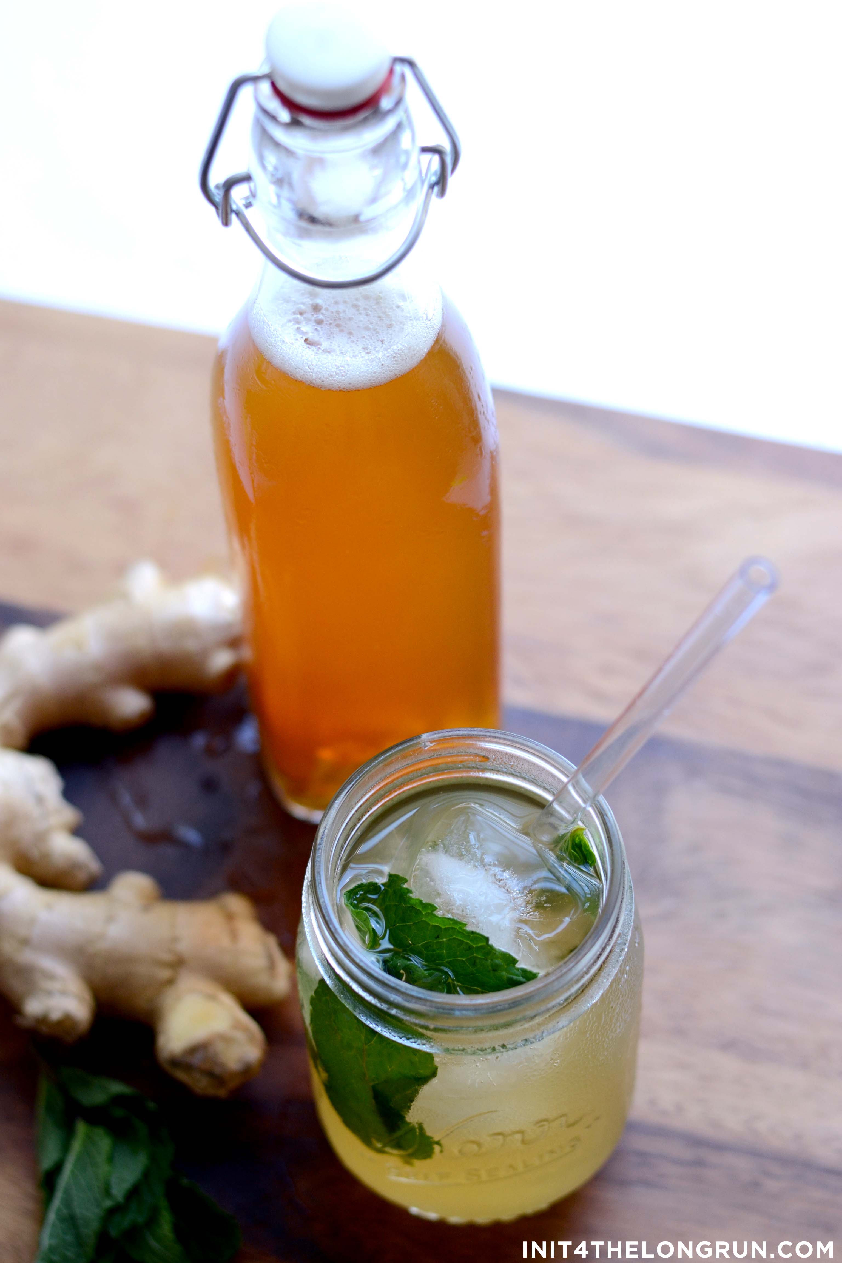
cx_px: 421
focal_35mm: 75
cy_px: 632
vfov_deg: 27.0
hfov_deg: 18.2
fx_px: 2631
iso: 400
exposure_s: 1/250
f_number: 3.2
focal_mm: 50
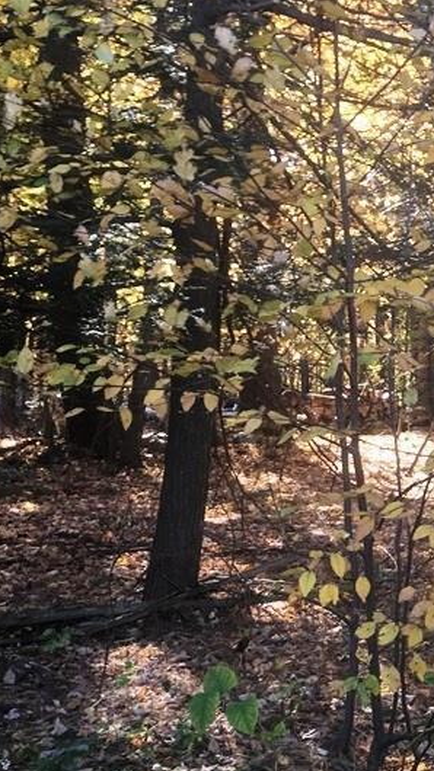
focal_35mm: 61
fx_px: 1248
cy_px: 500
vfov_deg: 34.1
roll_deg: -1.4
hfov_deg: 17.7
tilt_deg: +1.4
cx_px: 647
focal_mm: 4.15
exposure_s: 1/120
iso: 32
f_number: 2.2
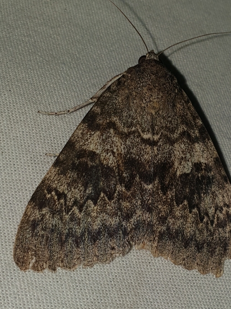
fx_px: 267
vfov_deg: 60.0
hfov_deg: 46.6
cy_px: 157
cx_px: 131
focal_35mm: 30
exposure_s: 1/243
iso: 50
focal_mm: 4.3
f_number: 2.4
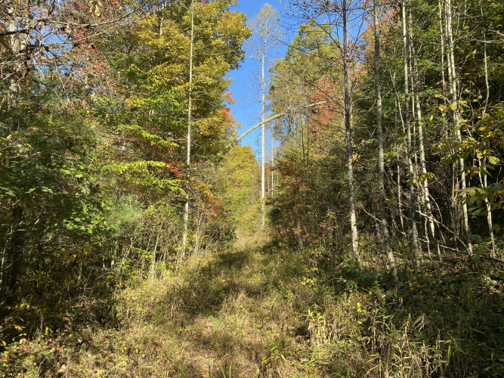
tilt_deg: +8.2
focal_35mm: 26
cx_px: 252
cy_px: 189
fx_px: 378
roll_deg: -0.8
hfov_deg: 67.3
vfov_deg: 53.0
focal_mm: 4.25
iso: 32
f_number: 1.8
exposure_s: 1/536
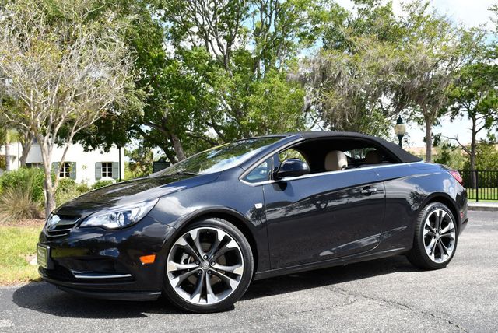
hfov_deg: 53.1
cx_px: 249
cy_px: 166
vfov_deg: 36.9
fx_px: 498
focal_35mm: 36
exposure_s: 1/250
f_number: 8
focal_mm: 18
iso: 200
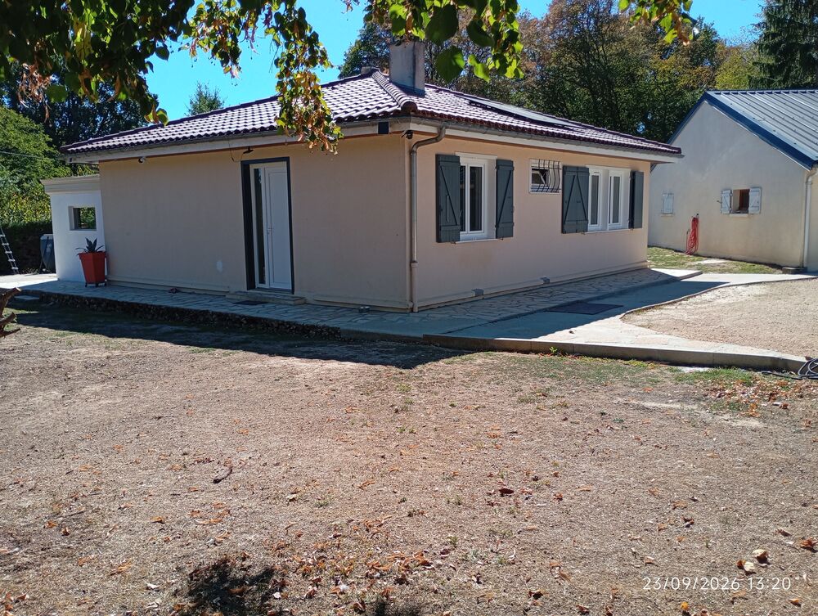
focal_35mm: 28
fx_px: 663
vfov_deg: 49.9
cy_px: 308
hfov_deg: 63.4
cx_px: 409
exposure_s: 1/891
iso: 111
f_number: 1.8
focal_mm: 4.27
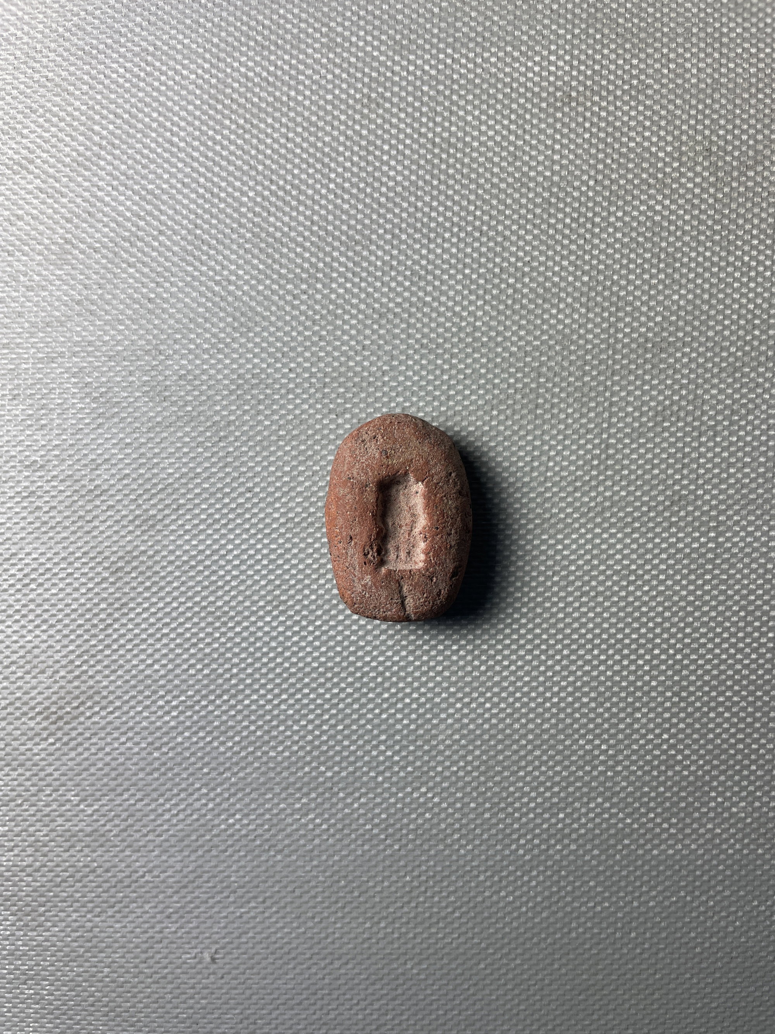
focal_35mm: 26
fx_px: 776
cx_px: 388
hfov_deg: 53.1
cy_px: 517
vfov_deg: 67.3
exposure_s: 1/266
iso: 32
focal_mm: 4.2
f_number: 1.6
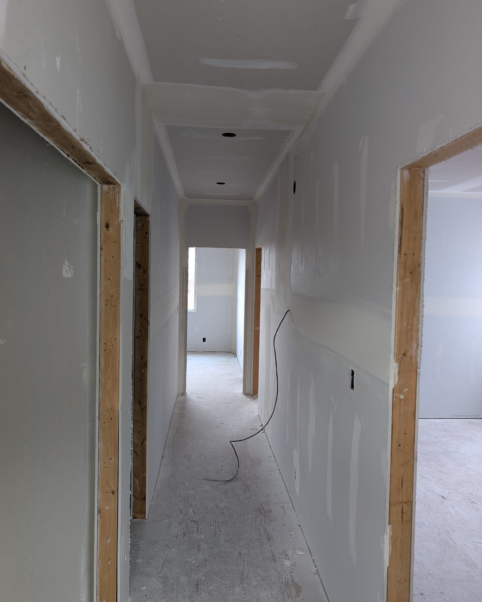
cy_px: 298
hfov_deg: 56.8
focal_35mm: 25
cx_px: 241
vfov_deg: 68.1
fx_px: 446
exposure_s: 1/29.1
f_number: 1.68
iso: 73
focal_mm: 6.9
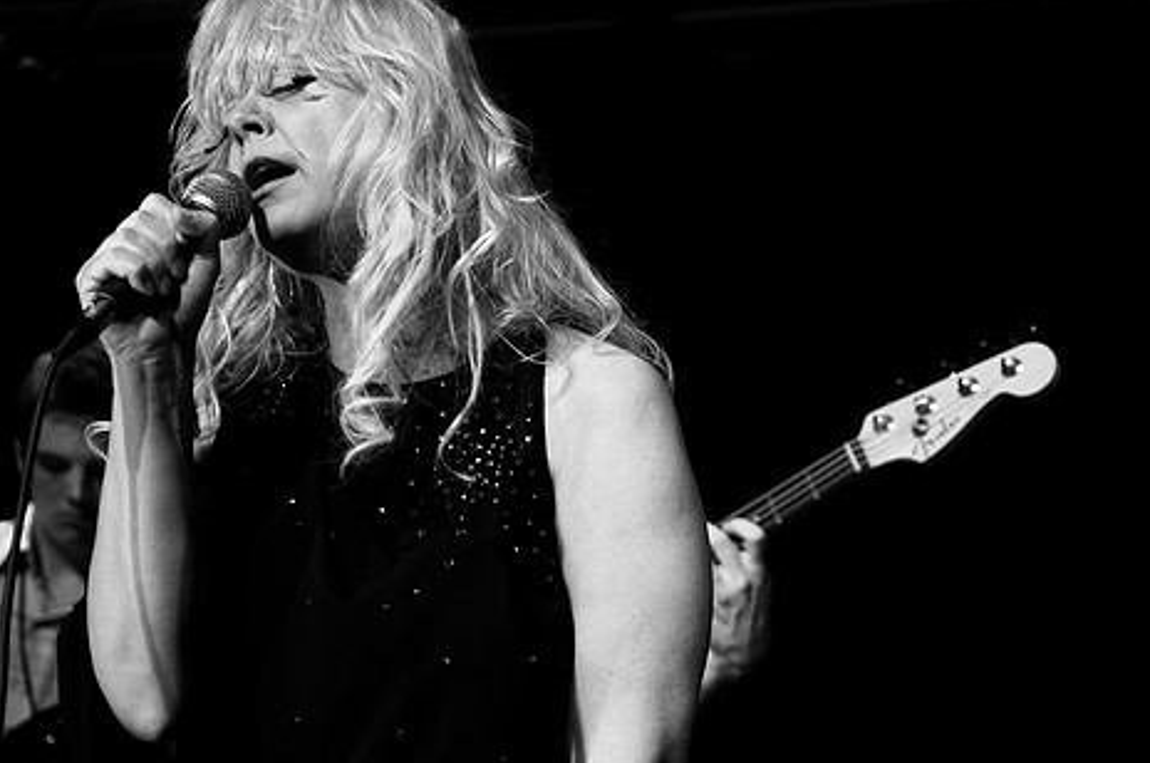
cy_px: 348
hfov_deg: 22.6
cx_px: 617
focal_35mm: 90
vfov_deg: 15.1
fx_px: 2871
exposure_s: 1/100
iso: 1000
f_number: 2.8
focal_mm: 48
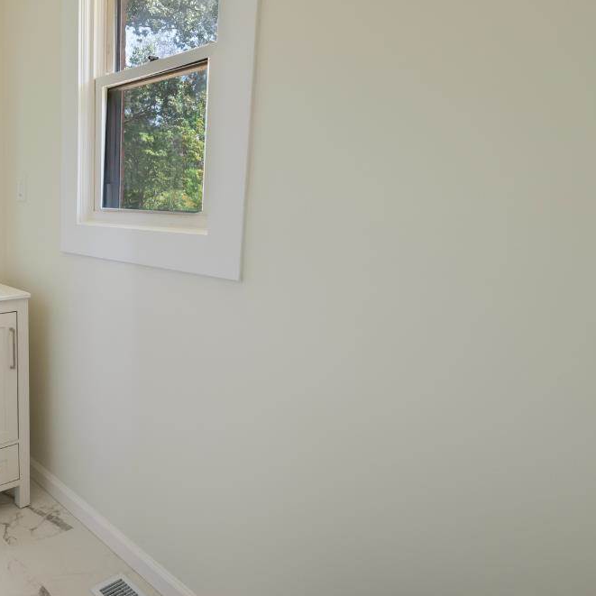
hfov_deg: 51.5
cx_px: 50
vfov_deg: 59.1
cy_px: 289
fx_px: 526
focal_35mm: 27
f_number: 8
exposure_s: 1/13
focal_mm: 14
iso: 400
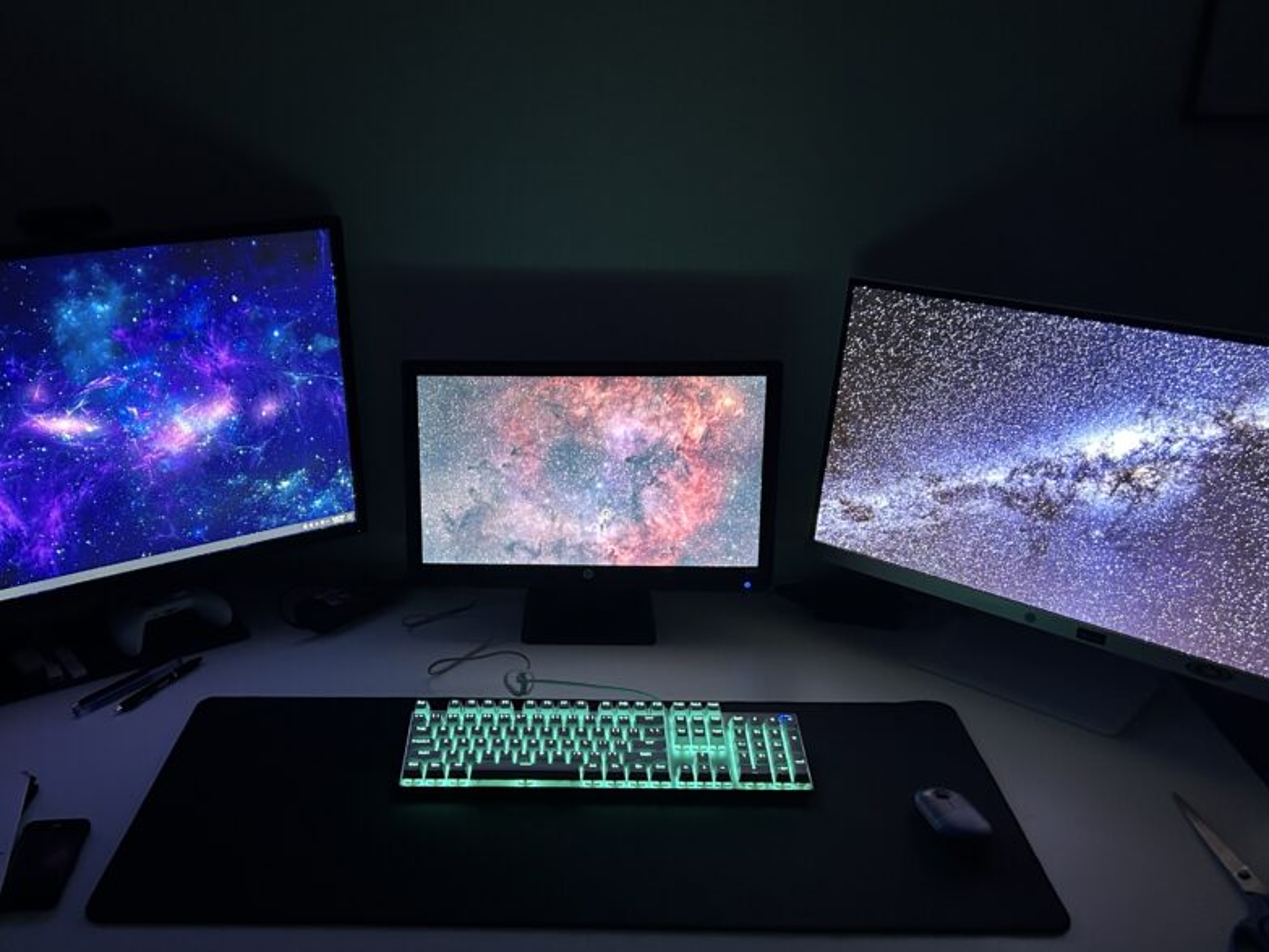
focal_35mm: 34
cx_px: 545
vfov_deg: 41.7
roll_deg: +0.1
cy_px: 532
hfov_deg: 53.8
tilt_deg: -23.0
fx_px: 1246
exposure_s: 1/38
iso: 400
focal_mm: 5.7
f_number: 1.5
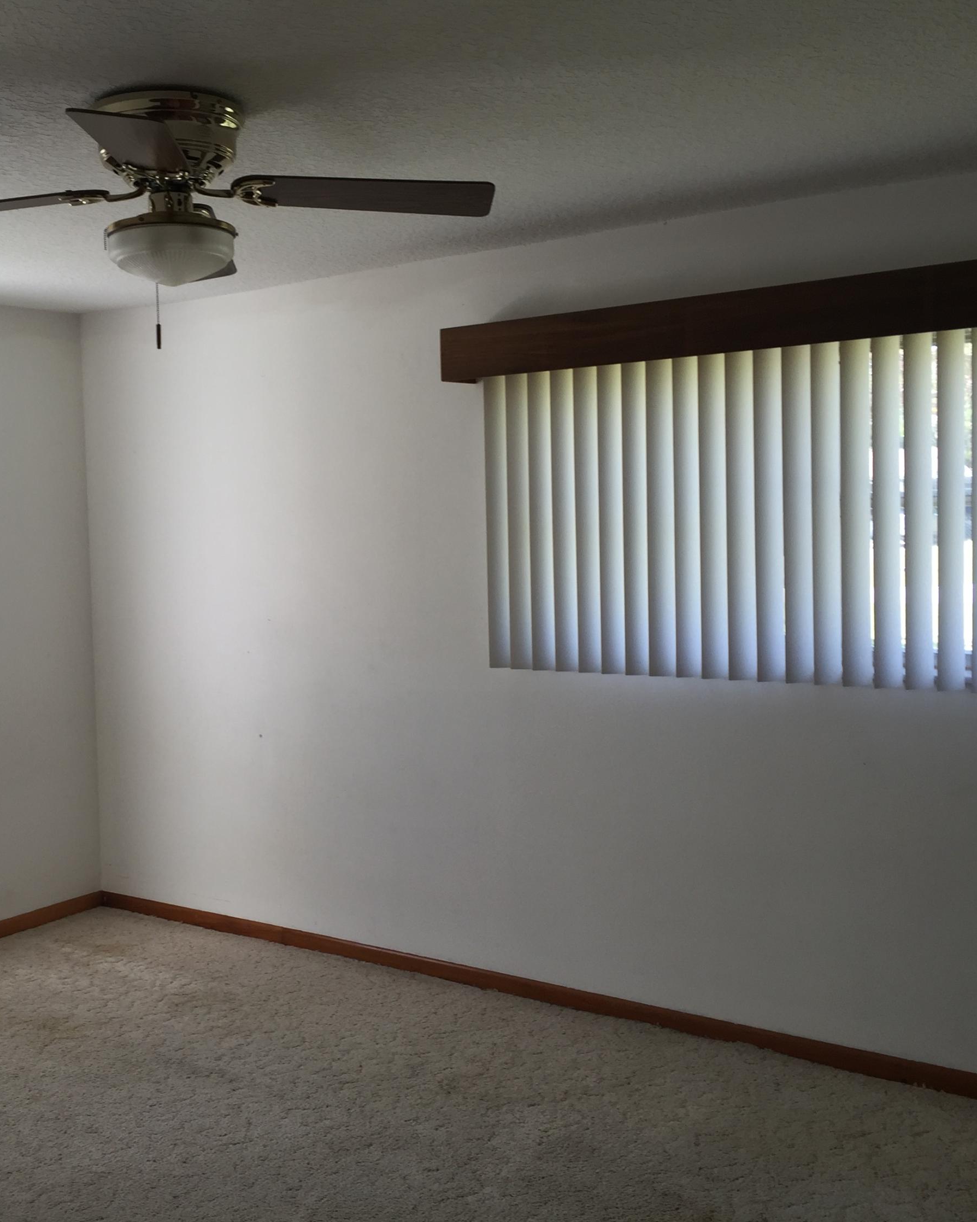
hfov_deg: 38.8
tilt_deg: -2.3
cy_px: 613
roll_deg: +0.9
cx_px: 345
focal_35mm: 38
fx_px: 1373
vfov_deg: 47.9
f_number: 2.2
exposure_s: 1/60
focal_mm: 4.15
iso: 32
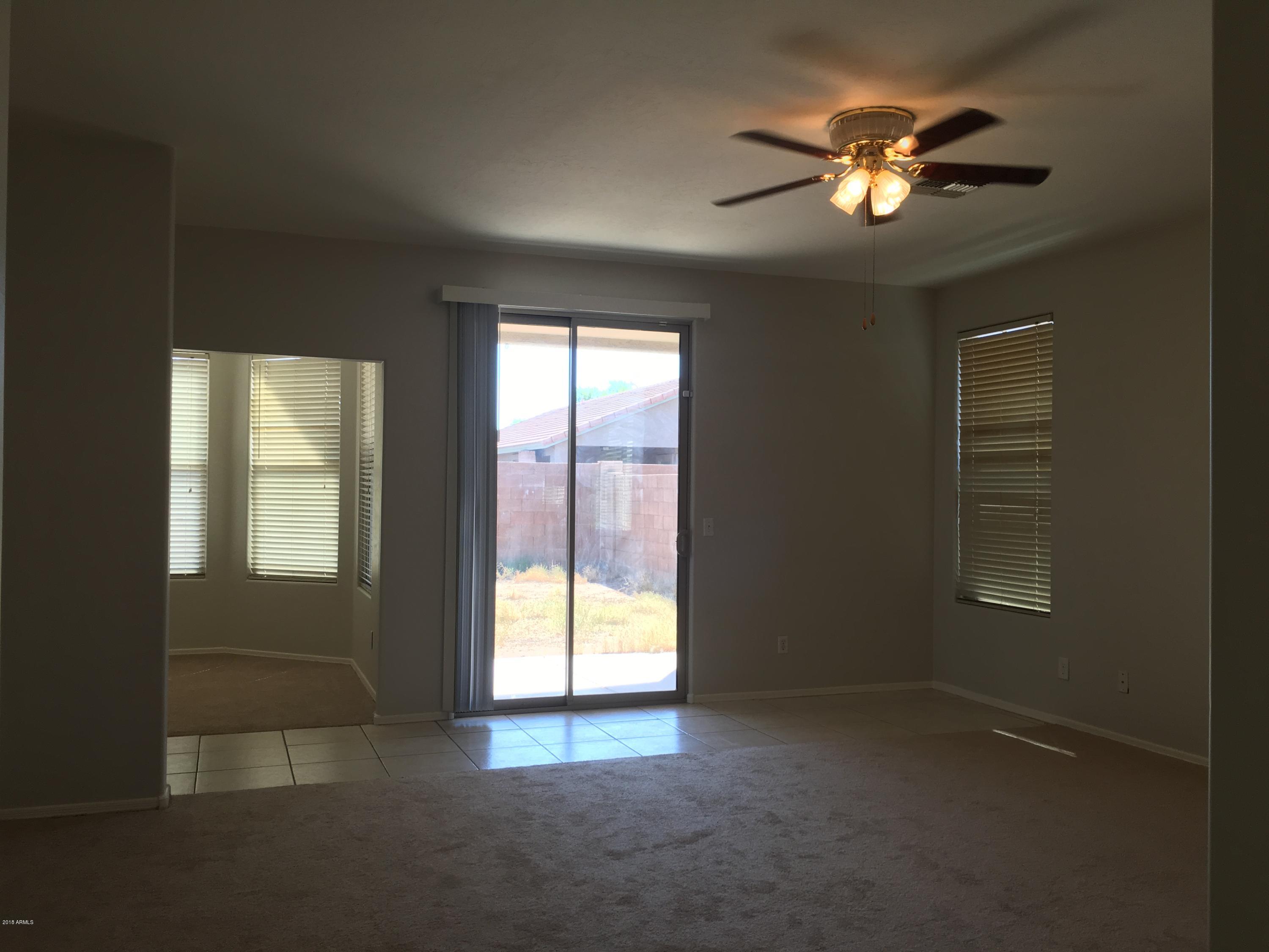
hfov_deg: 61.7
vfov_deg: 48.2
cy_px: 476
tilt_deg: +1.5
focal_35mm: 29
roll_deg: -0.4
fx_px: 1063
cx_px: 634
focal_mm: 4.15
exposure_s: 1/120
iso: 32
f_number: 2.2
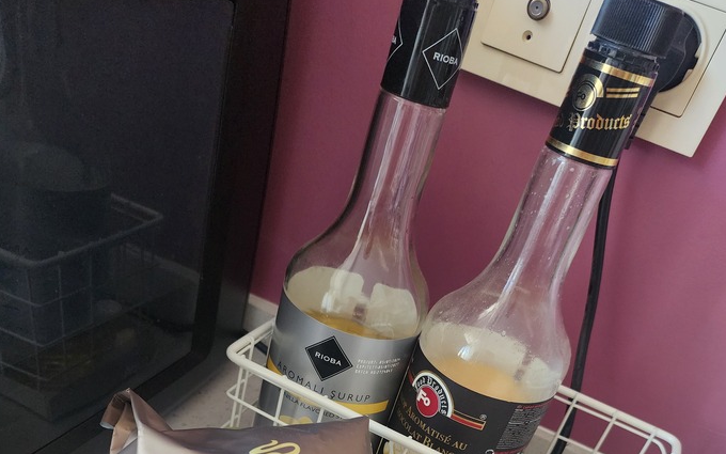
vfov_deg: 34.9
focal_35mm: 33
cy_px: 452
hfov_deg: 58.1
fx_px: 653
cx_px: 362
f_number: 1.8
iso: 250
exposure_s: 1/100
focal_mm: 6.4
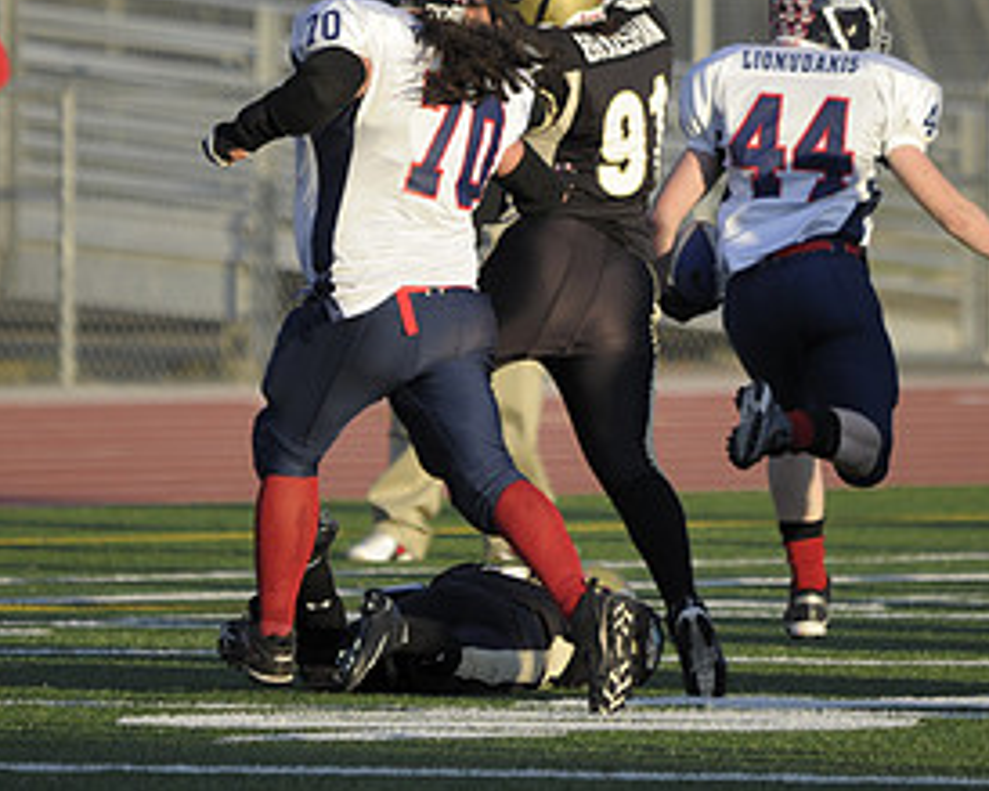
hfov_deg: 2.0
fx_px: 29055
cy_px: 293
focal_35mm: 993
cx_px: 516
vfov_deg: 1.6
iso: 800
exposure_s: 1/1000
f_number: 6.3
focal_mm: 500
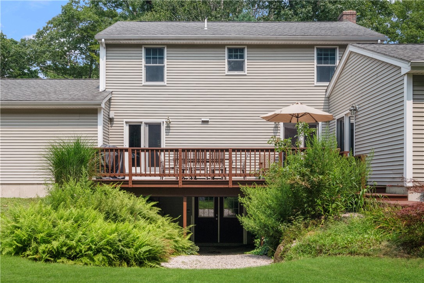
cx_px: 212
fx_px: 424
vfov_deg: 36.9
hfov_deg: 53.1
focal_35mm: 36
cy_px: 142
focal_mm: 24
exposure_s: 1/400
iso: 400
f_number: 14
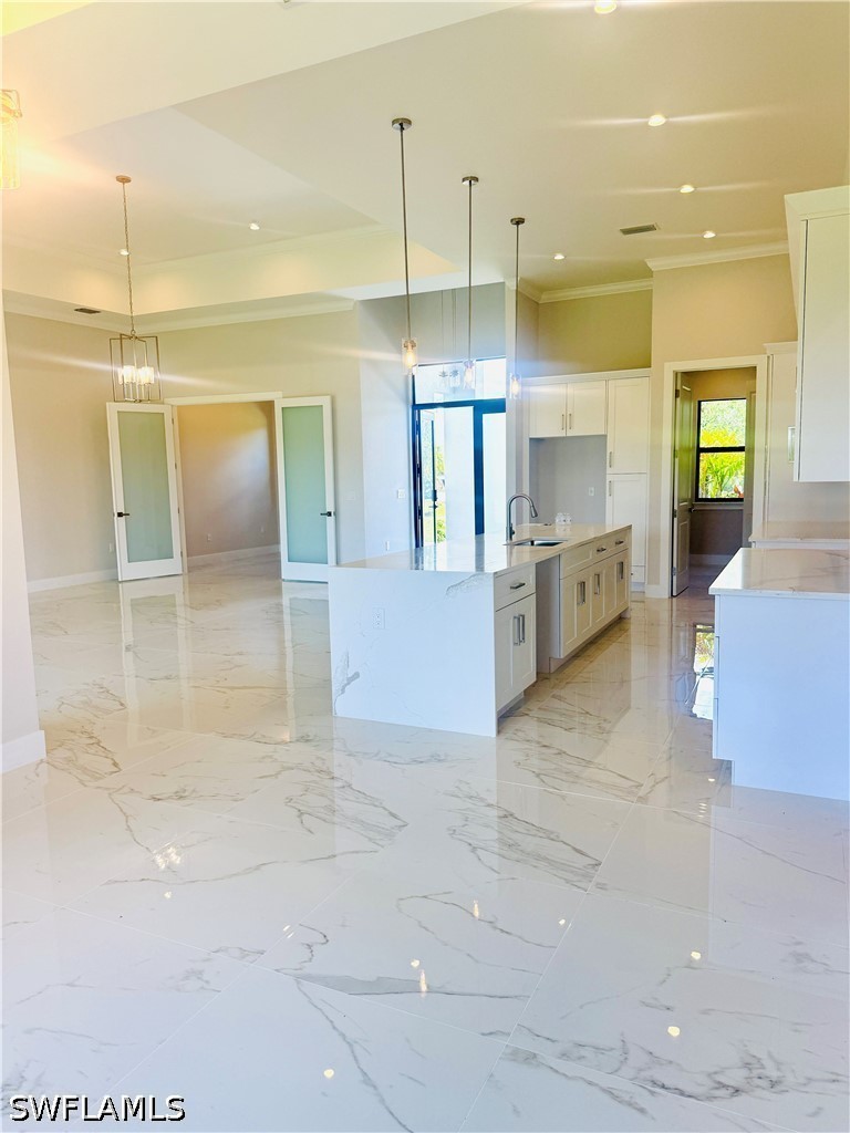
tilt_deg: -6.2
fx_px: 786
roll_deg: +1.0
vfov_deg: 71.6
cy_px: 566
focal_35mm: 24
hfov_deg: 56.8
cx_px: 425
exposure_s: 1/467
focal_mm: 6.76
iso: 100
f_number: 1.78
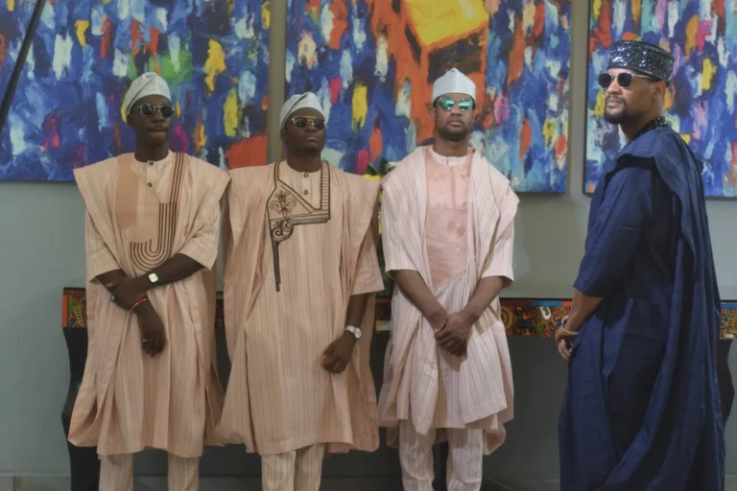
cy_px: 246
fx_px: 1535
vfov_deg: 18.2
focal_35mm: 75
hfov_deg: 27.0
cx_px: 368
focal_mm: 50
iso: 800
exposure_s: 1/160
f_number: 2.2
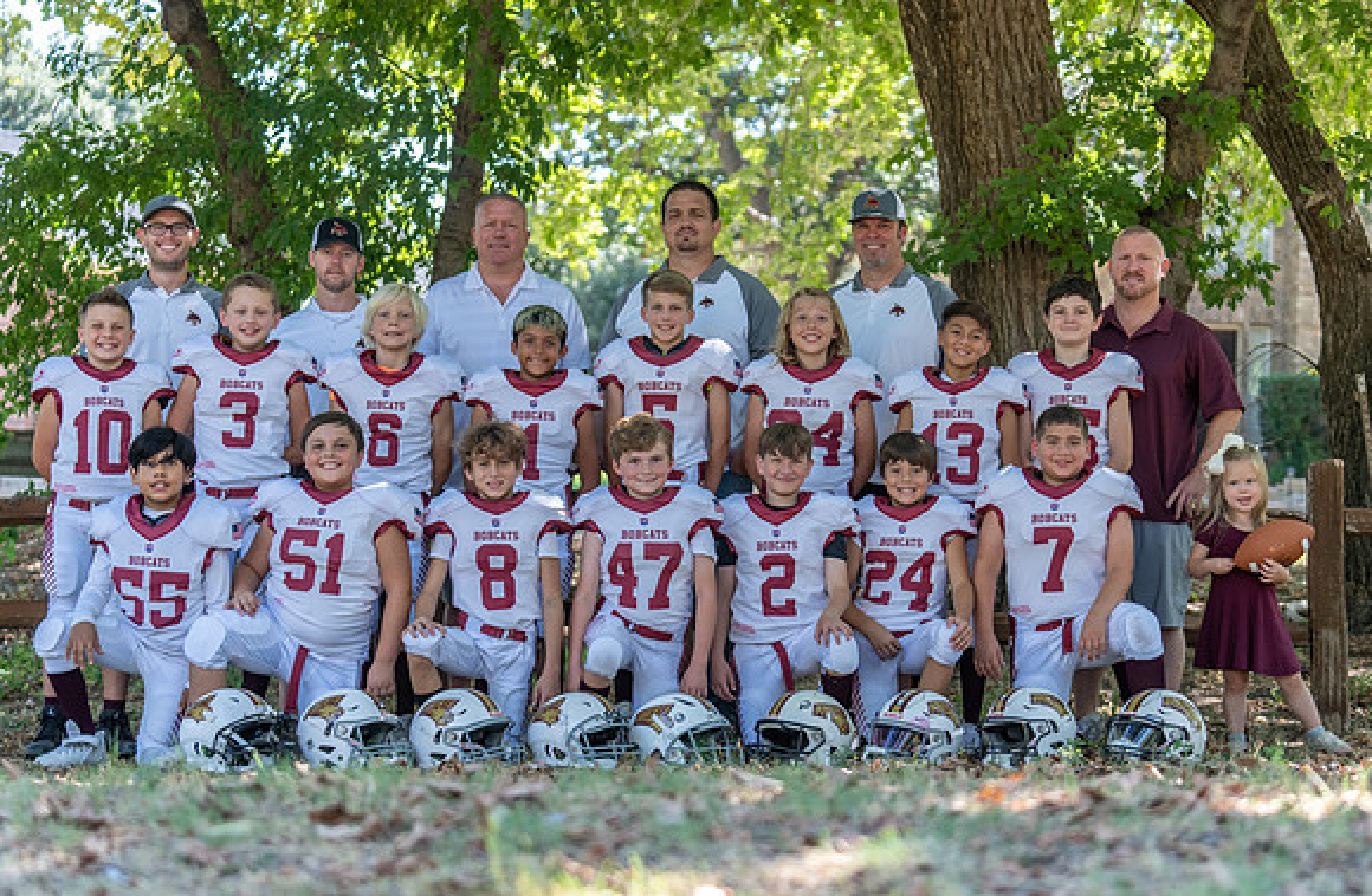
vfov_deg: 16.7
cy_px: 463
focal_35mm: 81
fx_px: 3060
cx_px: 712
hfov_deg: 25.3
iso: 320
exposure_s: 1/320
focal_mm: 70
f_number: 2.8
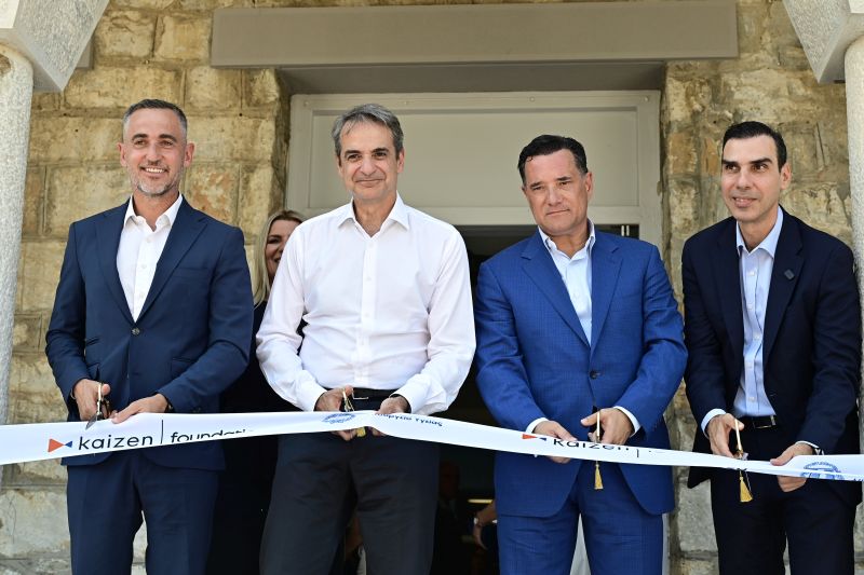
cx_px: 432
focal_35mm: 56
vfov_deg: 24.2
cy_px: 288
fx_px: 1344
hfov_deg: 35.6
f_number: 5
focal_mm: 56
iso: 500
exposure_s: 1/640
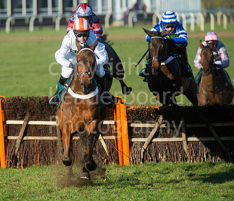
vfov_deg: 4.2
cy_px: 105
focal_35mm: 380
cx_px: 84
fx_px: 2709
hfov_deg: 4.9
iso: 400
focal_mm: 300
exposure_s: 1/2500
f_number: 7.1
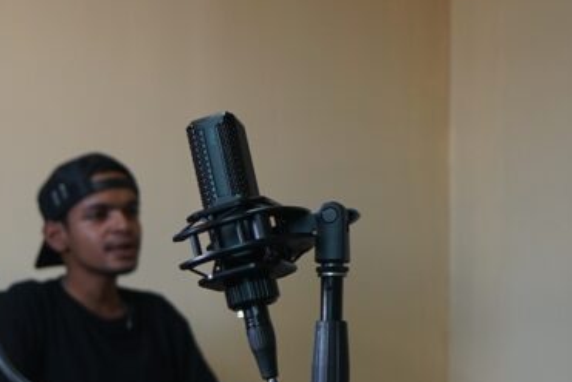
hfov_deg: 20.5
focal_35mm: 91
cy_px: 389
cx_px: -160
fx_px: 1447
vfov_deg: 14.8
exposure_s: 1/60
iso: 640
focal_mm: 33
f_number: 4
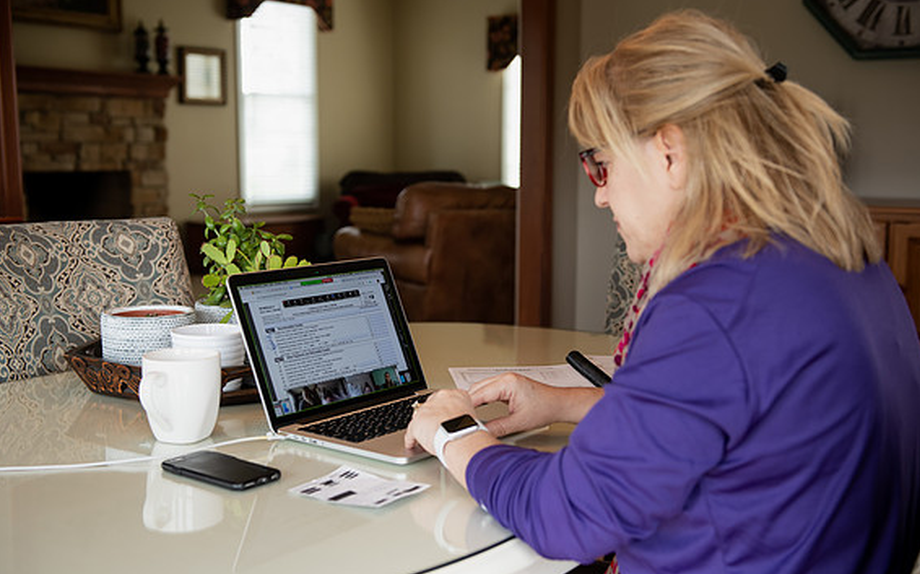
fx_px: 1153
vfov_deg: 28.0
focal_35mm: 46
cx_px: 452
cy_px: 295
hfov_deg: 43.5
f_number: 3.5
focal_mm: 44
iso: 500
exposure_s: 1/125
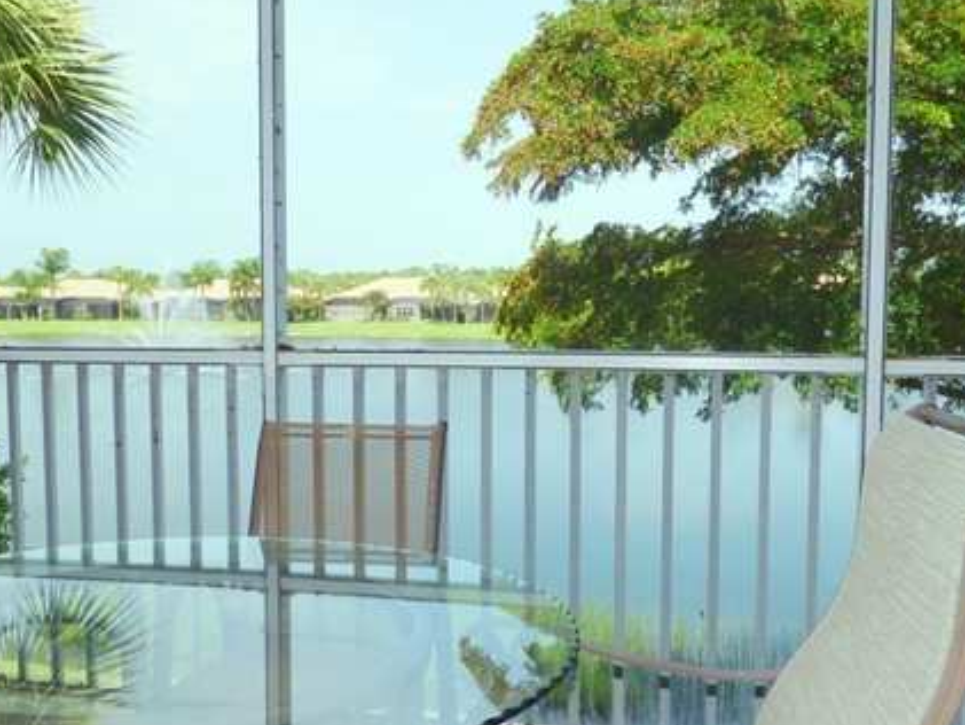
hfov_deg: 48.8
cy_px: 385
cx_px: 410
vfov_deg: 37.7
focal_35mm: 38
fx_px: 1060
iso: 100
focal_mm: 3.58
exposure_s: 1/400
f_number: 3.5
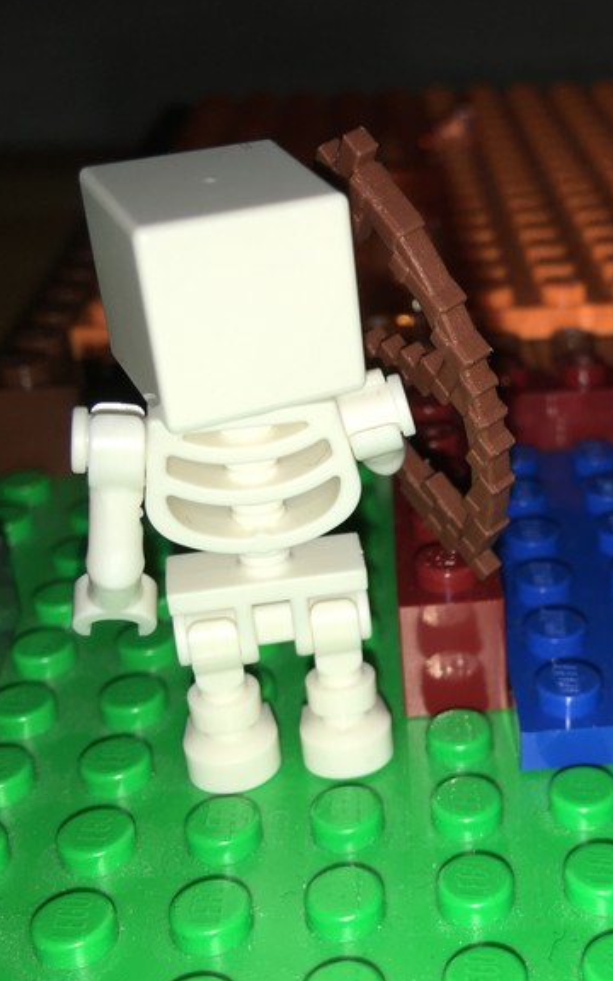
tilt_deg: -28.6
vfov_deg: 41.8
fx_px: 1283
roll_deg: +0.2
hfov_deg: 25.9
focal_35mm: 48
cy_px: 525
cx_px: 569
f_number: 2.2
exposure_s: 1/475
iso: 25
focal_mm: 4.15
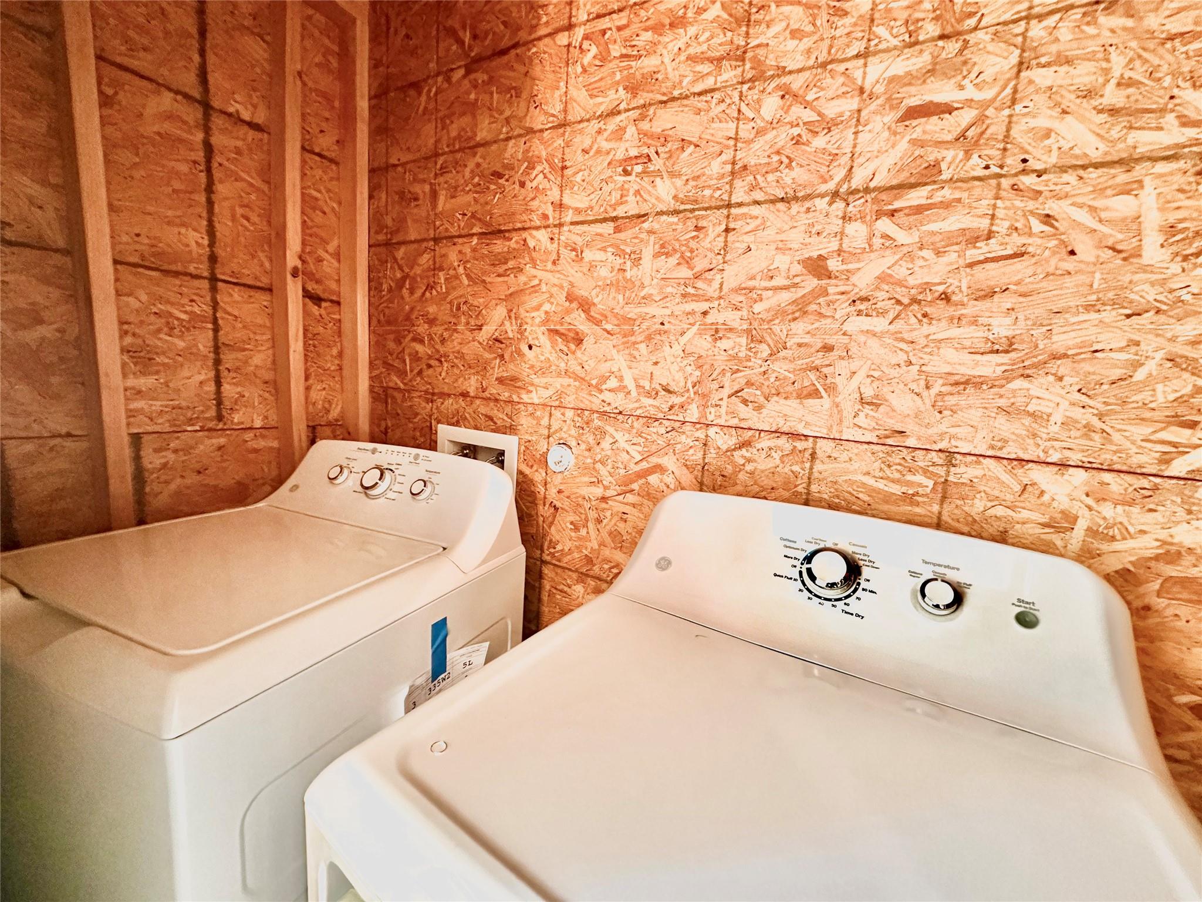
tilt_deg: -8.7
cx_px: 601
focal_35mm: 14
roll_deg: -4.4
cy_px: 451
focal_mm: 2.22
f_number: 2.2
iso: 1250
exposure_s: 1/60
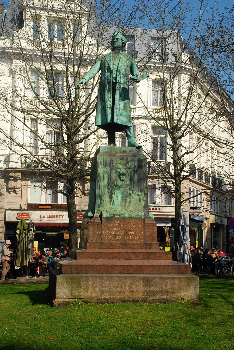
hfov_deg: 25.8
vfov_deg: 37.8
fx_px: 510
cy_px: 175
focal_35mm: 52
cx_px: 117
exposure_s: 1/125
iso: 250
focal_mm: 35
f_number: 18
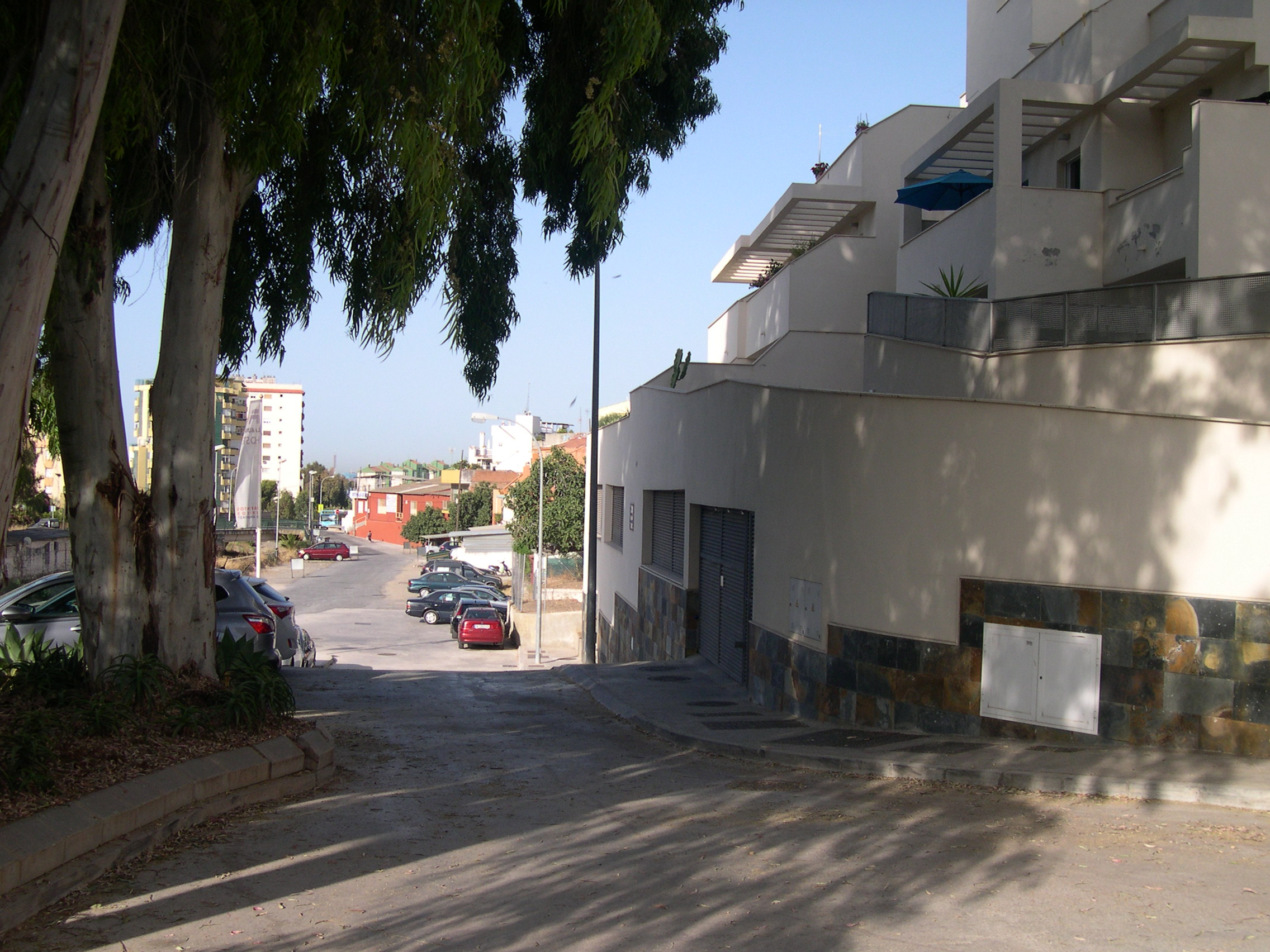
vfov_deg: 37.7
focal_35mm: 38
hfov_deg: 49.0
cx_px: 635
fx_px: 1394
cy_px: 476
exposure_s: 1/146
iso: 100
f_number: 7.6
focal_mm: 8
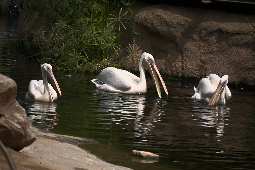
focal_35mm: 375
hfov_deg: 5.5
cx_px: 128
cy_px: 85
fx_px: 2656
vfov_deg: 3.7
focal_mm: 250
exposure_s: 1/1000
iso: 400
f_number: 6.3
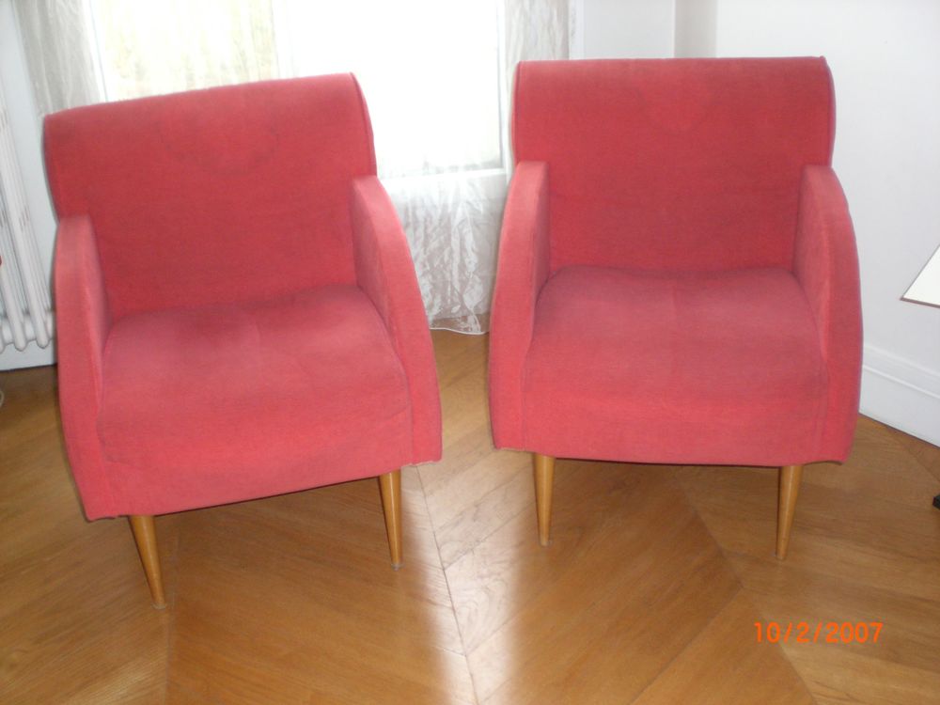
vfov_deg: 37.7
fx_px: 1032
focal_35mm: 38
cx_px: 470
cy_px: 352
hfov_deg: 49.0
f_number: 3.1
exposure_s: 1/60
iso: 200
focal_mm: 6.3
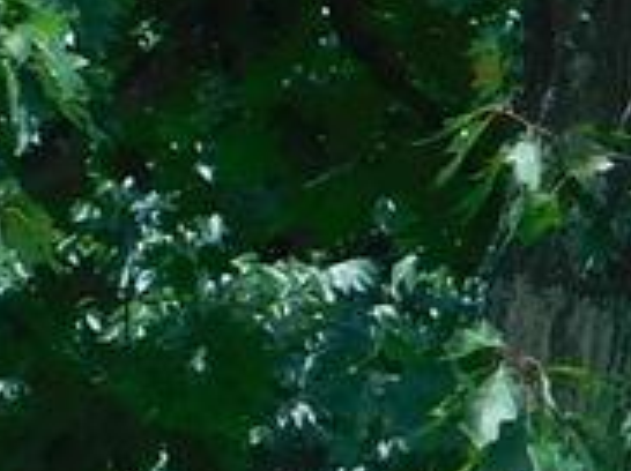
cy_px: 897
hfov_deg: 3.1
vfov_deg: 2.3
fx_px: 11542
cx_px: 1855
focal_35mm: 634
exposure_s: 1/320
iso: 125
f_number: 4.4
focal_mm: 14.2
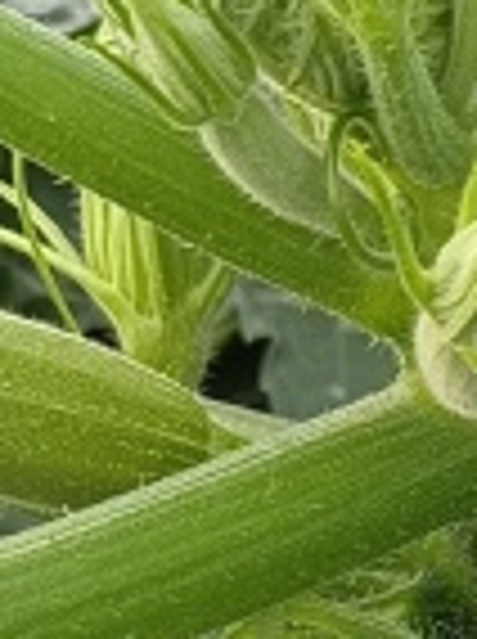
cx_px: 904
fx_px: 3188
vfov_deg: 10.7
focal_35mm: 173
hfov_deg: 8.2
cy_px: 1195
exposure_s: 1/100
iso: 204
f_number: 1.88
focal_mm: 5.59
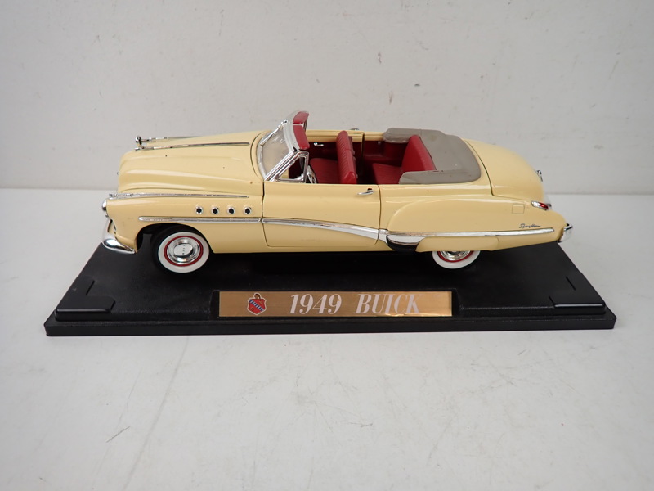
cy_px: 246
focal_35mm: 19
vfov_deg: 68.7
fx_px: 359
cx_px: 327
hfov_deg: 84.7
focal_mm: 3.33
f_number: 2
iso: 125
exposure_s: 1/125
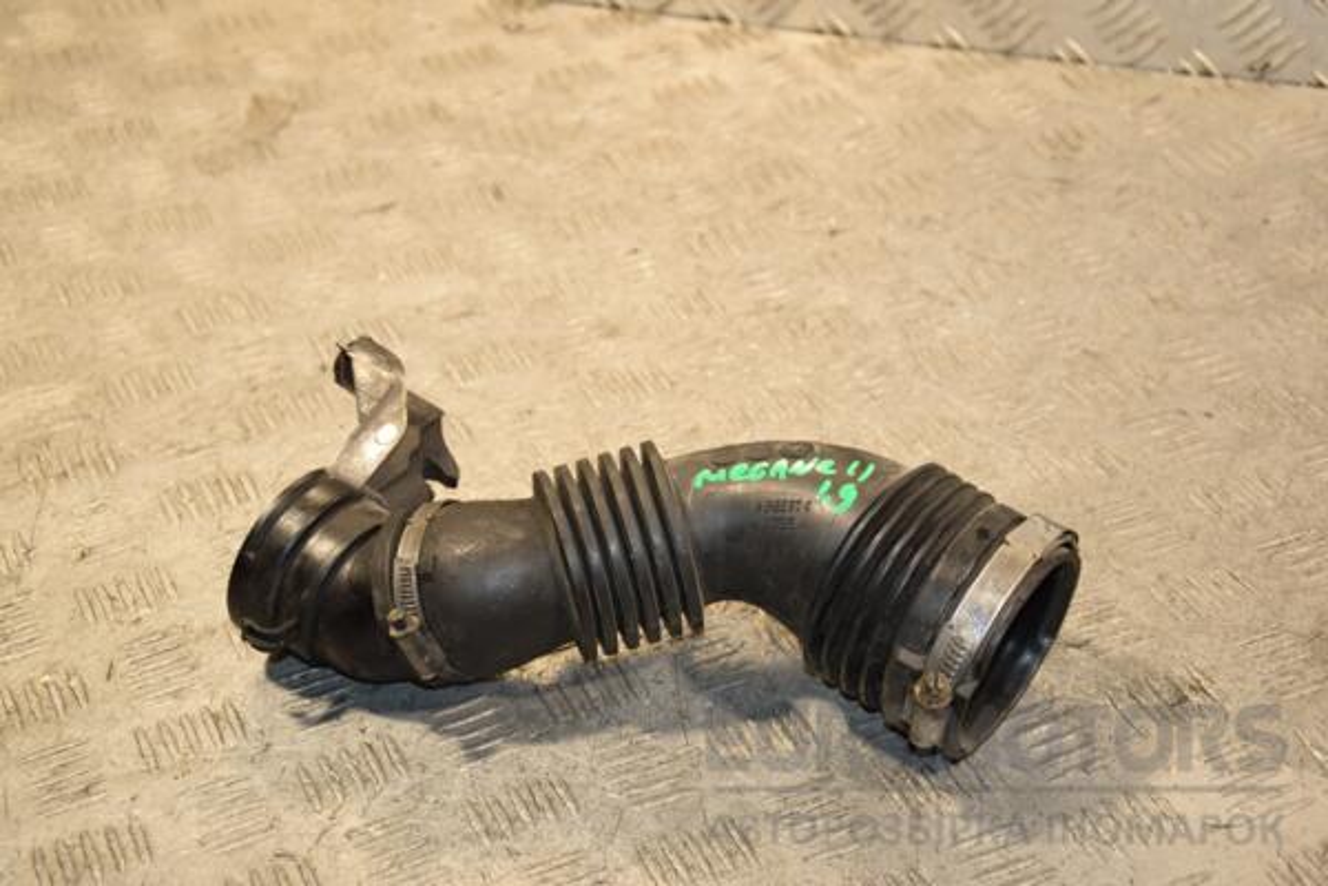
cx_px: 664
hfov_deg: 28.1
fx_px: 2656
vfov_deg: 18.9
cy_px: 443
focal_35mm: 72
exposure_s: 1/200
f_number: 5
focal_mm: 48
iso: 800
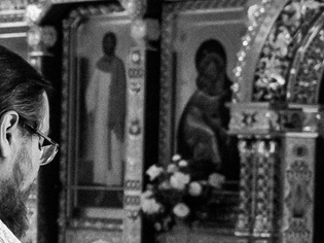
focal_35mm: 190
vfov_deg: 7.8
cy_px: 204
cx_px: -331
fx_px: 1778
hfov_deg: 9.7
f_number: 3.2
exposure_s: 1/125
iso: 1600
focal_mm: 24
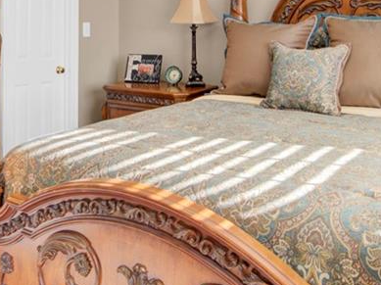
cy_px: 37
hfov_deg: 48.9
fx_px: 418
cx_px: 165
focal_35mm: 38
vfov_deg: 35.8
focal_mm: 10
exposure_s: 1/60
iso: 640
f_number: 9
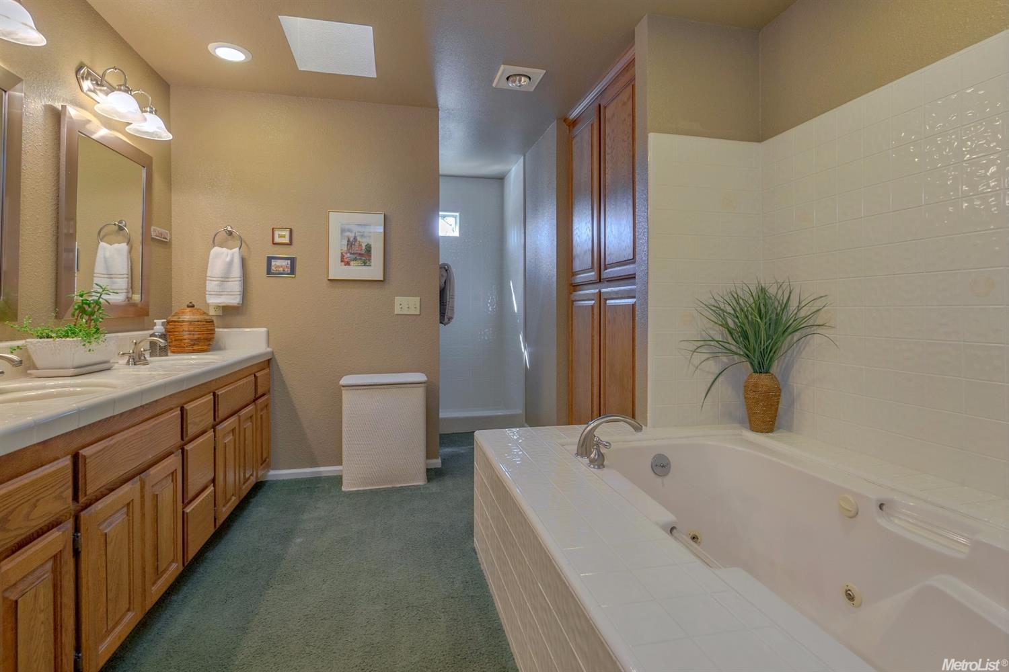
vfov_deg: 77.3
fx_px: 420
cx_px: 504
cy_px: 336
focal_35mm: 15
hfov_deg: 100.4
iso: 100
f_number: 5
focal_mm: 10
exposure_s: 1/6
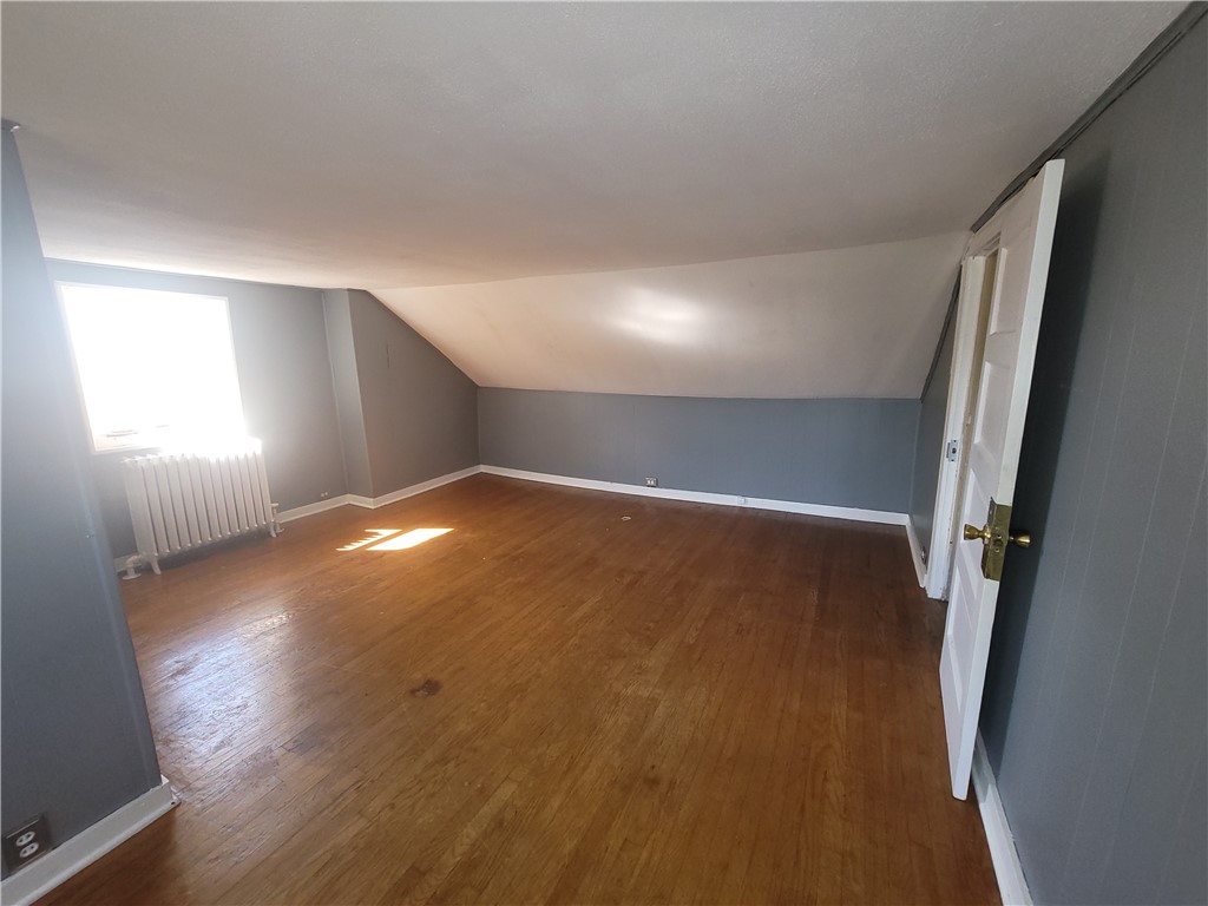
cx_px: 604
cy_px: 453
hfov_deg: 106.2
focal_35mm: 13
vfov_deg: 89.9
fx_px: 454
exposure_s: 1/60
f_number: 2.2
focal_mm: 2.2
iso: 100
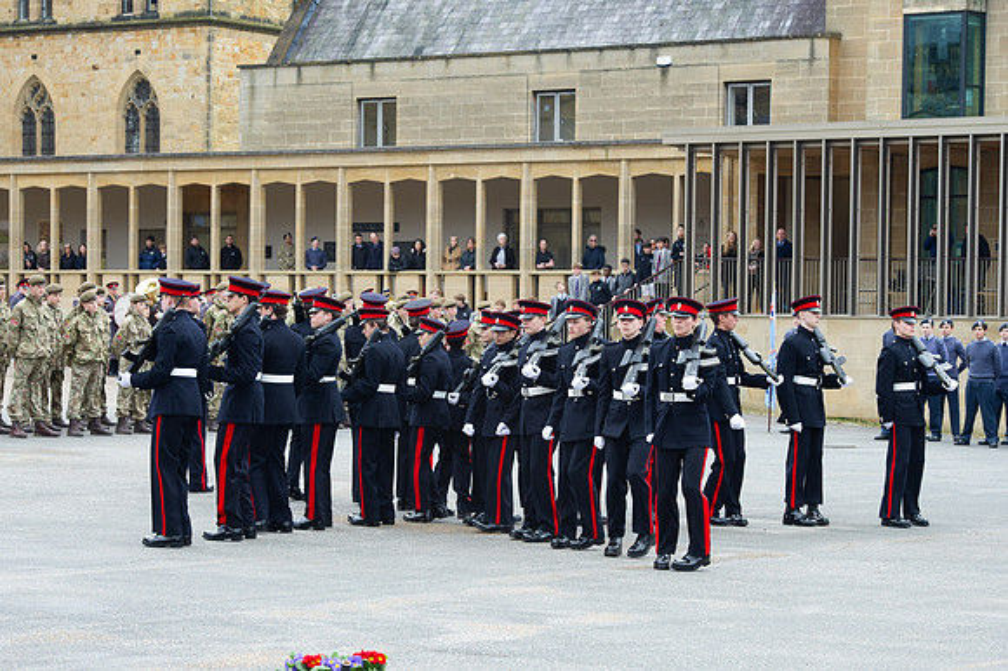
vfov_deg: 12.8
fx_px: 2990
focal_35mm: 107
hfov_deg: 19.1
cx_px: 503
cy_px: 339
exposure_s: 1/250
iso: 800
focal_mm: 102
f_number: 6.3
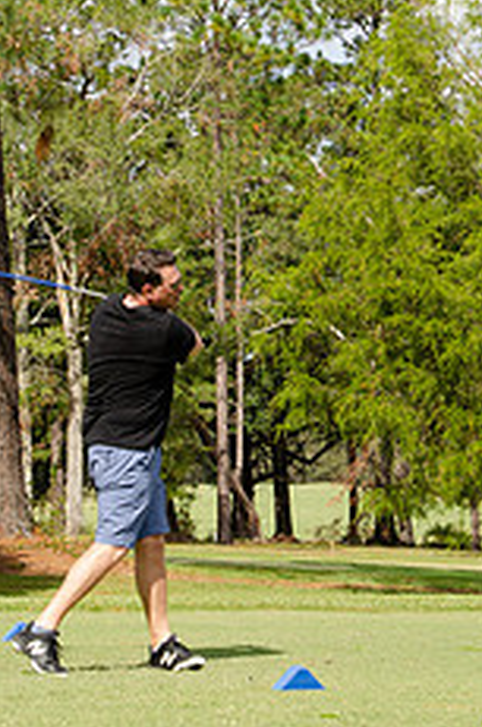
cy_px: 157
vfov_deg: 14.0
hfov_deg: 9.3
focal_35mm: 146
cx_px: 135
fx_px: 2945
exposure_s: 1/400
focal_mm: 50
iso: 400
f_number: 11
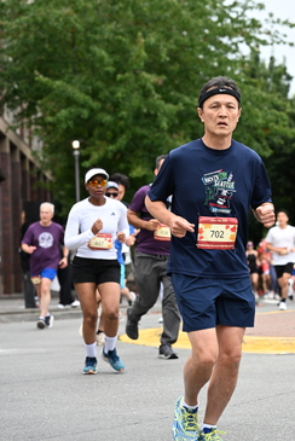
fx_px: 1570
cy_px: 205
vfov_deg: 16.0
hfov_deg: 10.7
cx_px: 219
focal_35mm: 128
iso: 1600
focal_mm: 85
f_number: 4
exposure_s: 1/800
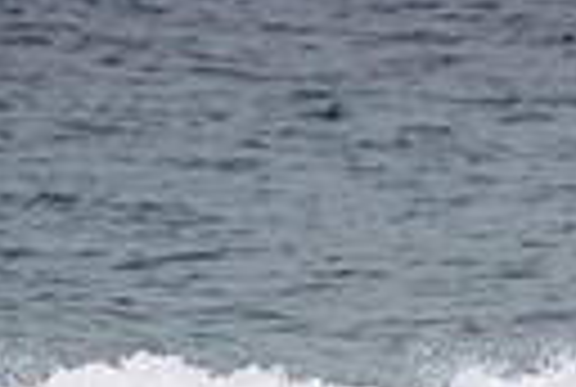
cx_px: 763
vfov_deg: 0.6
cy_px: 681
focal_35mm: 2484
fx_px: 39837
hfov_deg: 0.8
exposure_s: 1/2000
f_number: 5.6
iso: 140
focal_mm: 400
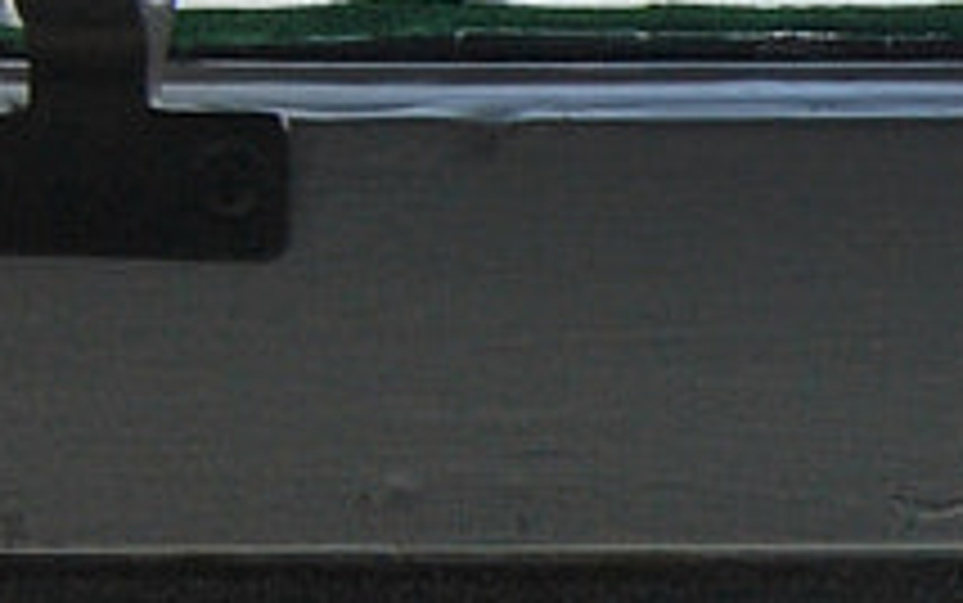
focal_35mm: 298
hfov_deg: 6.7
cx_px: 2178
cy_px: 749
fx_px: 7825
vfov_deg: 4.4
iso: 110
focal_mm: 26
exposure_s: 1/125
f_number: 5.6
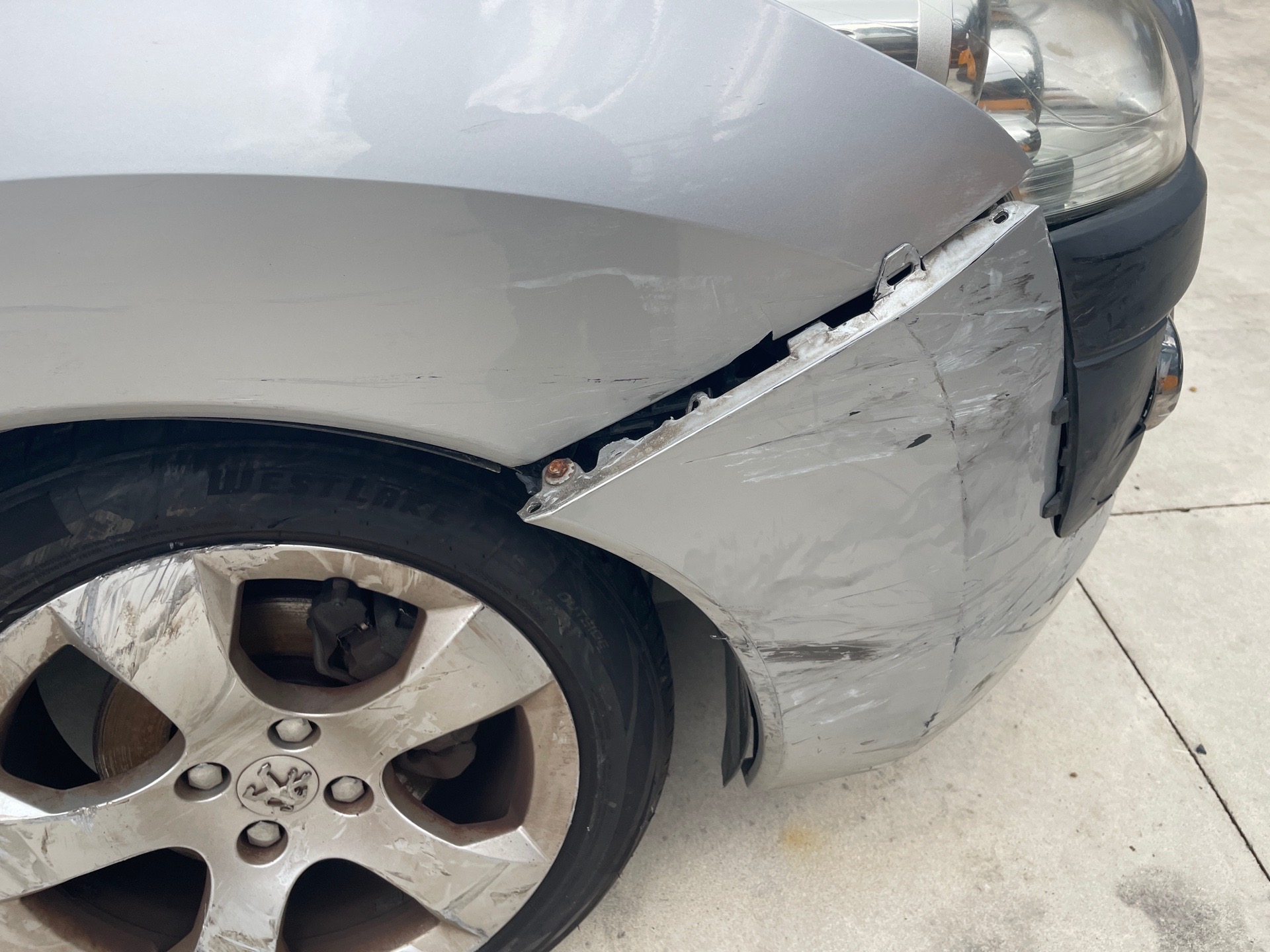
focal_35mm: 26
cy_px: 476
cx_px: 635
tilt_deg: -36.8
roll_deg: +2.4
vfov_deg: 53.1
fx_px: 954
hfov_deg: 67.3
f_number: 1.6
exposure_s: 1/2053
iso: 32
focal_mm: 4.2
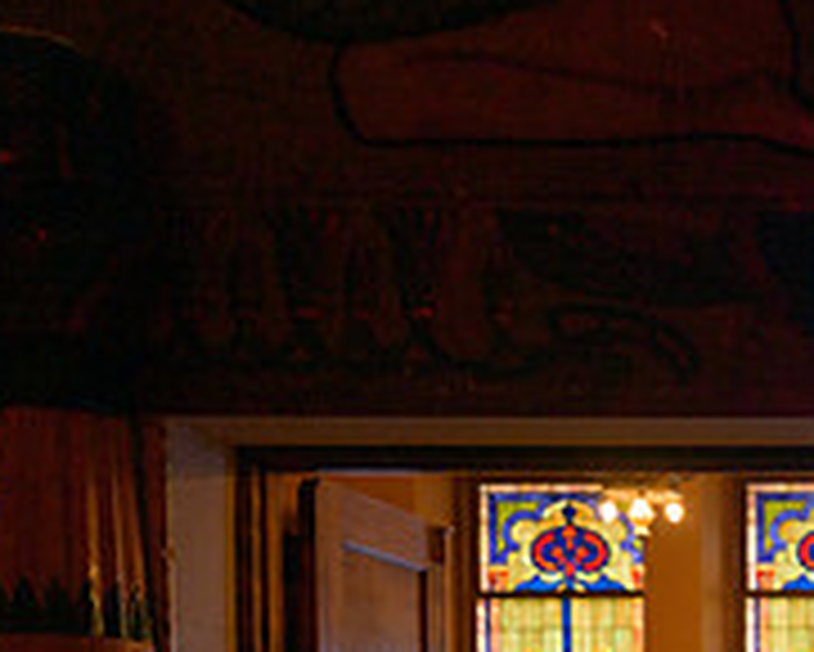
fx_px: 1736
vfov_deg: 19.7
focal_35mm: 72
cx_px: 1277
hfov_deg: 21.4
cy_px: 830
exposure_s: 1/125
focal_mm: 24
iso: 400
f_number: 2.8
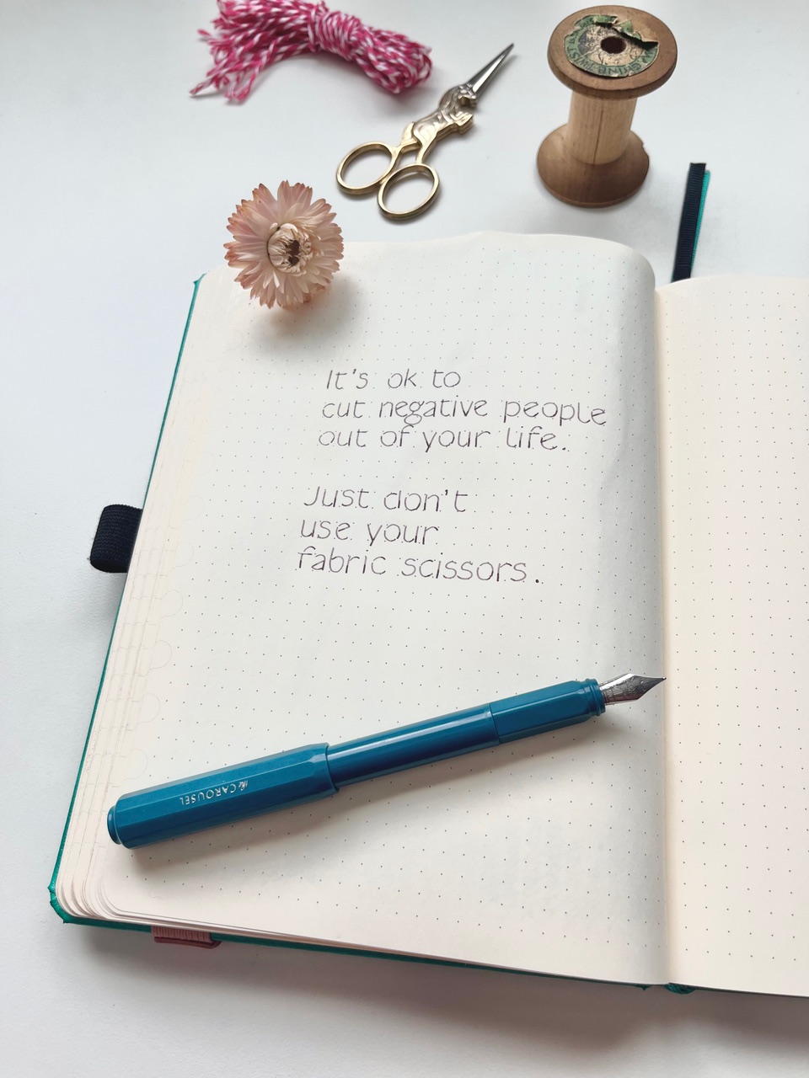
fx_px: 810
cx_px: 404
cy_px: 539
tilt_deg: -67.2
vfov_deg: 67.3
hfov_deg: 53.1
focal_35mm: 26
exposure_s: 1/160
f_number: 1.6
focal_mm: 5.1
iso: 40
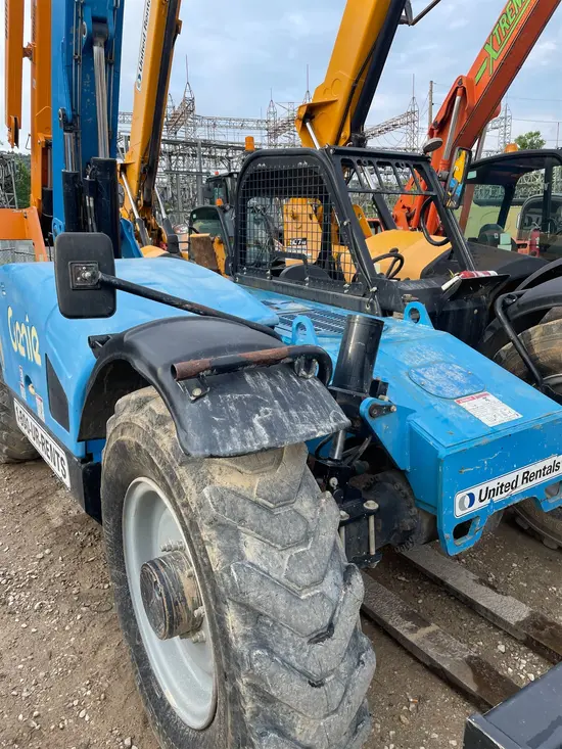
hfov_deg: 53.1
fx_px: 563
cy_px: 374
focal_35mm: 26
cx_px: 281
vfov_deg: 67.3
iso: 32
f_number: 1.6
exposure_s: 1/729
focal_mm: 4.2
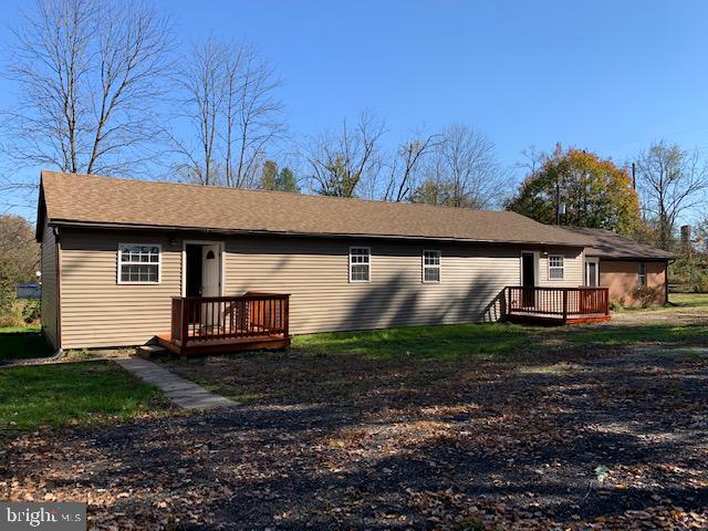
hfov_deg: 67.3
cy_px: 266
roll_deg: +0.5
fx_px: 532
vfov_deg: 53.1
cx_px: 354
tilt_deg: +0.7
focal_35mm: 26
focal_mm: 4.25
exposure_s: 1/1314
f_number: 1.8
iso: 25
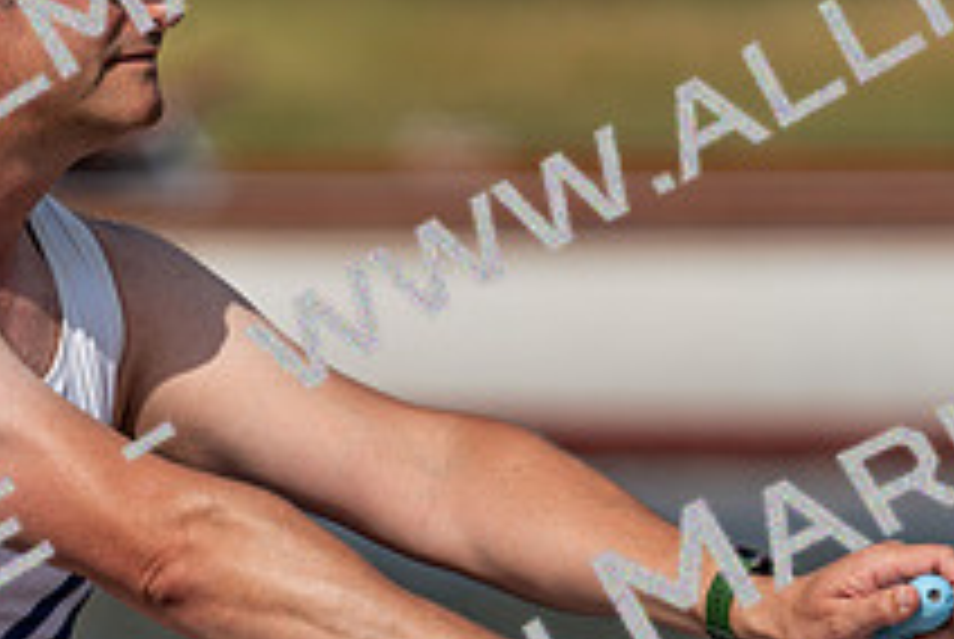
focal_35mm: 1154
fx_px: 30623
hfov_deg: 1.8
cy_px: 466
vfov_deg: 1.2
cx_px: -81
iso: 100
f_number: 6.3
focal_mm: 422
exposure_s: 1/1600
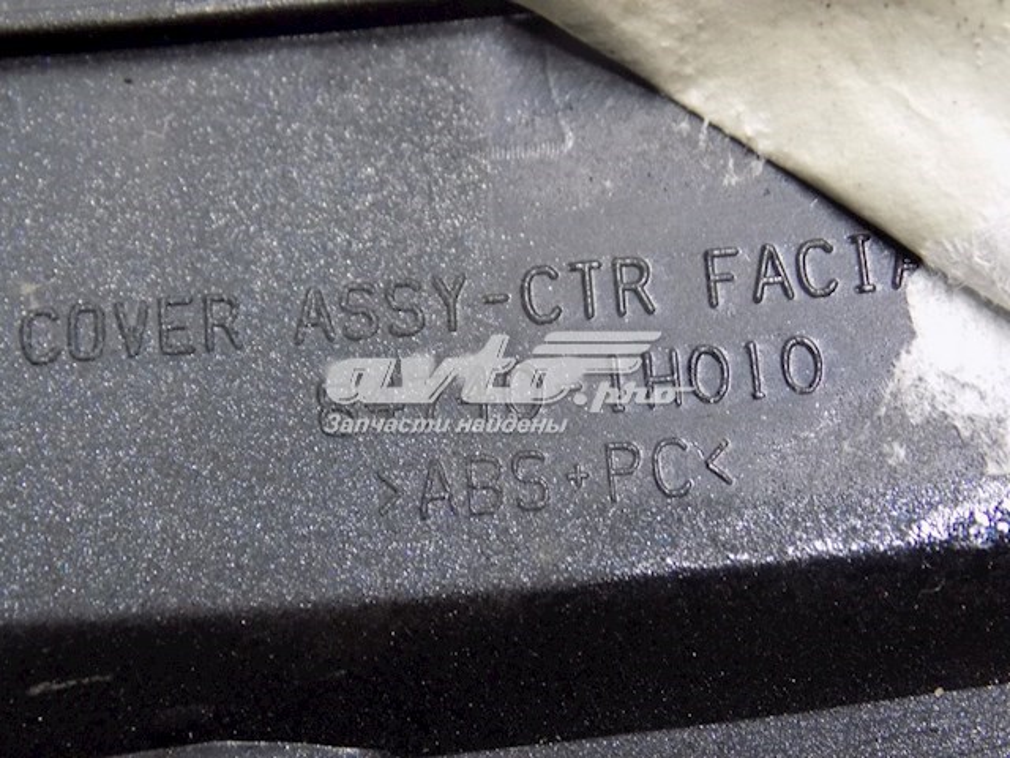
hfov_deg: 22.8
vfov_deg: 17.2
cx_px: 505
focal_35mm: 86
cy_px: 379
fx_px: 2509
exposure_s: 1/13
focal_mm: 15.3
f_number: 4.4
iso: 400
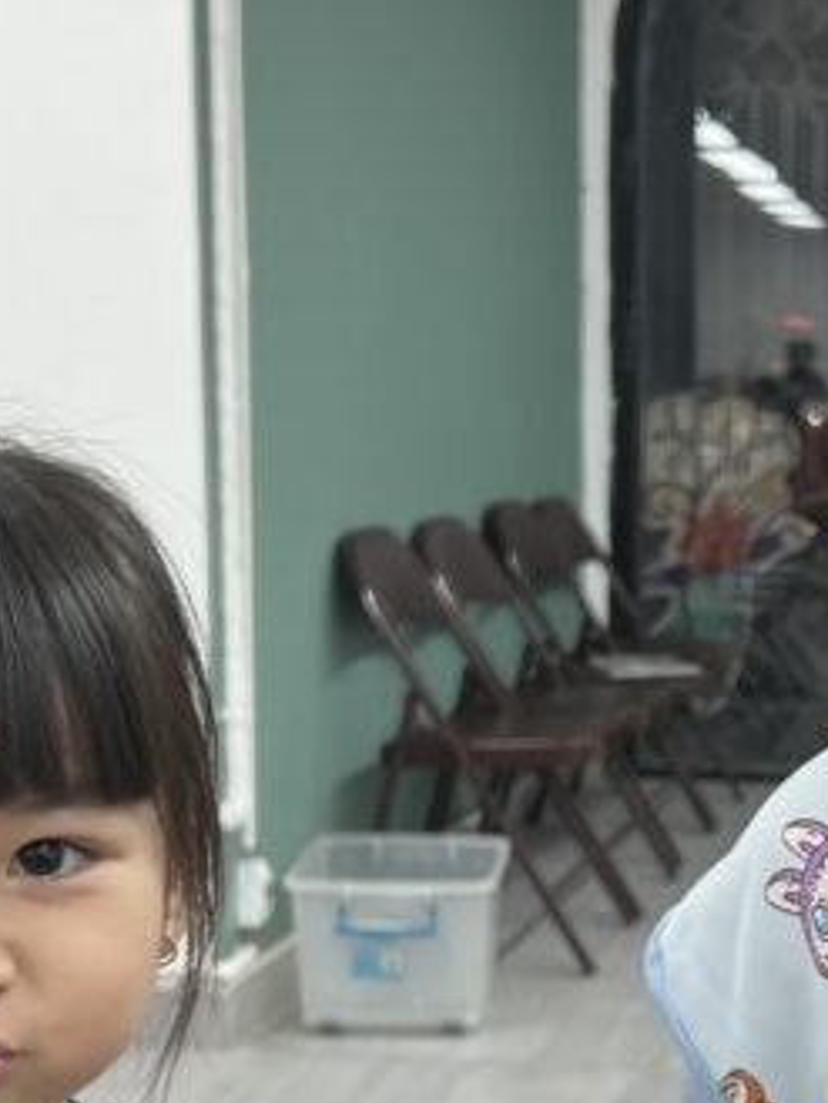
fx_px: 2518
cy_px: 872
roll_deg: -1.8
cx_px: 838
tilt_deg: -9.2
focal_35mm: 79
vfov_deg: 24.3
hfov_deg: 18.2
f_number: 1.5
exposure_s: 1/100
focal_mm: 5.7
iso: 50
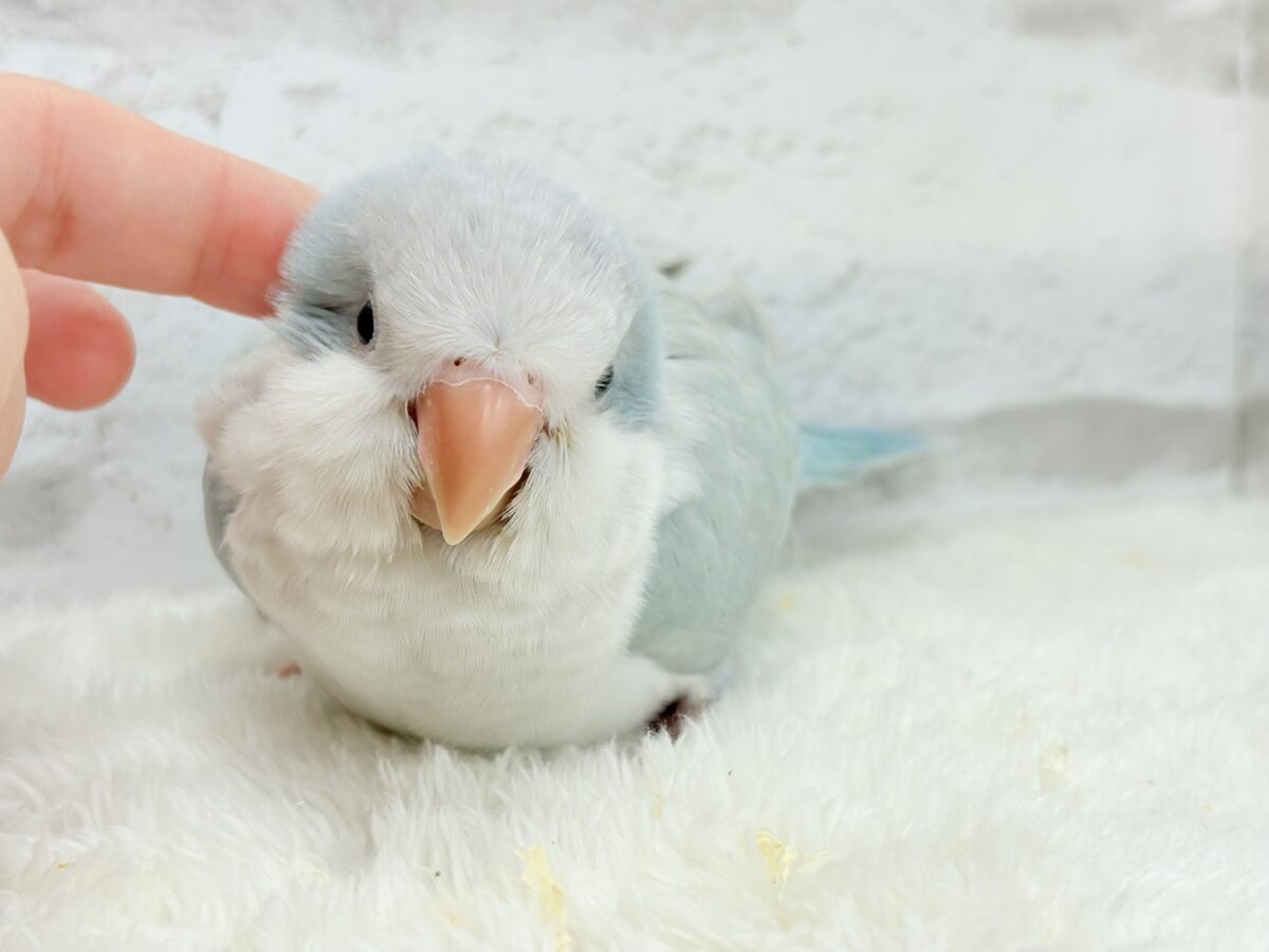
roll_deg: +1.0
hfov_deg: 36.8
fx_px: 1906
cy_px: 476
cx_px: 634
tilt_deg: -10.1
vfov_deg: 28.0
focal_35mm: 52
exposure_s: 1/100
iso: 64
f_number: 1.6
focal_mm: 5.96
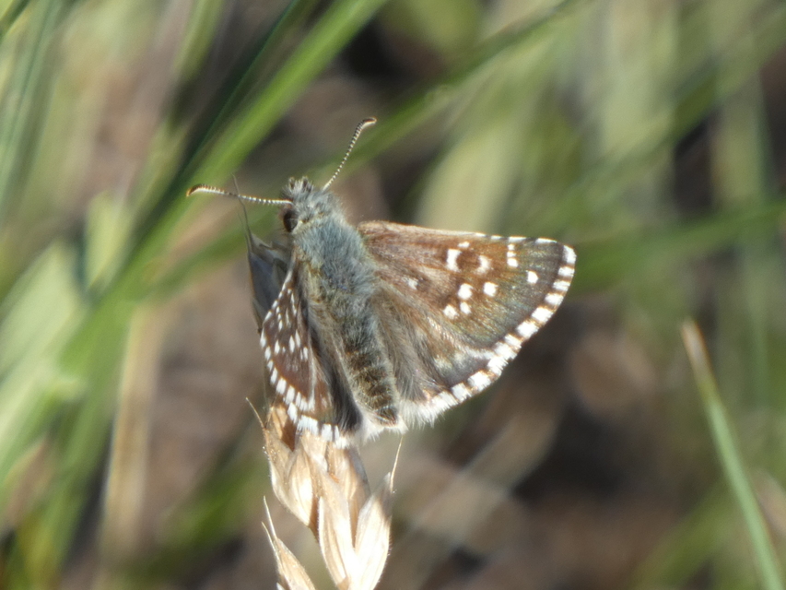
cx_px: 393
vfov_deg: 1.6
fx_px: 20825
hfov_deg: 2.2
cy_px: 295
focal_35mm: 917
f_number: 5.6
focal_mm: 164.2
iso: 100
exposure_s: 1/125
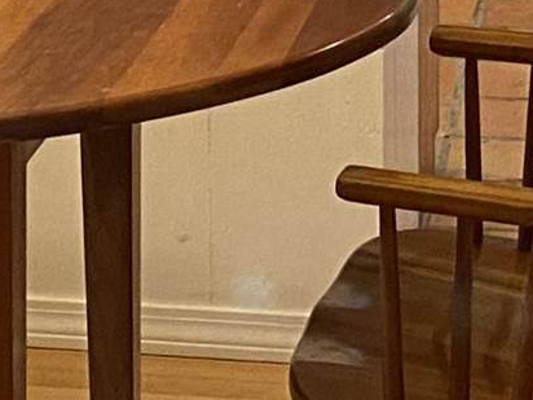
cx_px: 54
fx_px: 2987
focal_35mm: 194
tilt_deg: -6.2
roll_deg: -0.2
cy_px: -491
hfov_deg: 10.1
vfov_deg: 7.3
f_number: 1.8
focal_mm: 4.25
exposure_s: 1/60
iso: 320
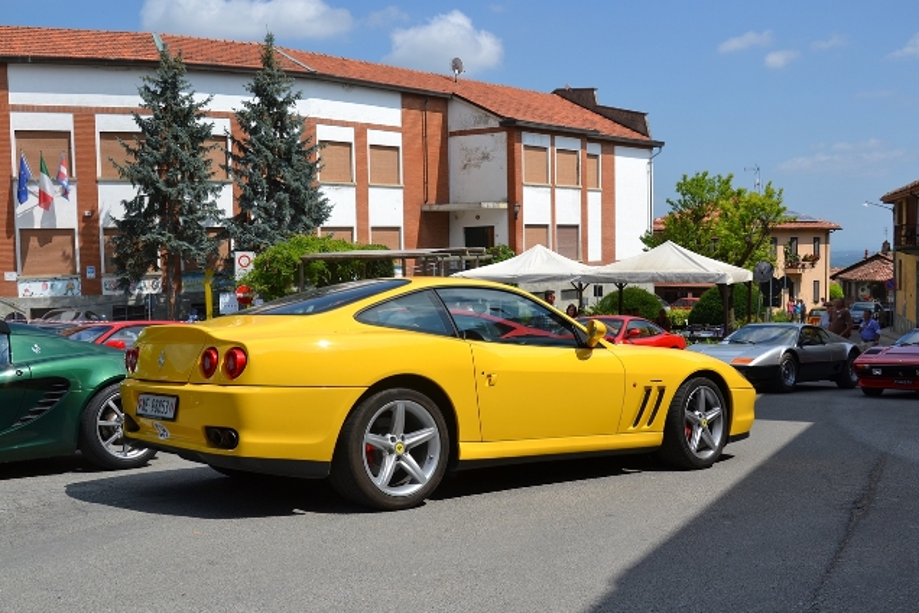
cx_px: 460
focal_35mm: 38
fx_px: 957
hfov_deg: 51.3
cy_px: 306
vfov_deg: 35.5
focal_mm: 25
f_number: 9
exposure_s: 1/320
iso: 100
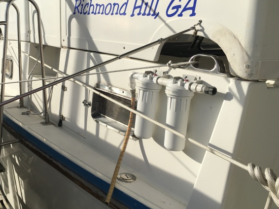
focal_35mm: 41
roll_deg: -0.7
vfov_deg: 35.1
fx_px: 330
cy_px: 98
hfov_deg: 45.2
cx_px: 96
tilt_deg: -10.5
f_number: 2.2
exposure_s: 1/2331
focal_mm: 4.15
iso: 25
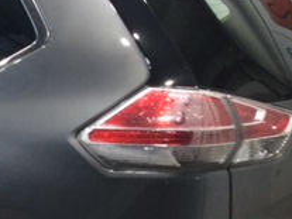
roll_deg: +3.4
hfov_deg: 19.9
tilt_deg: -7.9
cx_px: 11
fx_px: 809
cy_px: 153
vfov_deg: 15.3
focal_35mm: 96
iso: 64
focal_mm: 3.3
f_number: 2.4
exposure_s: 1/30
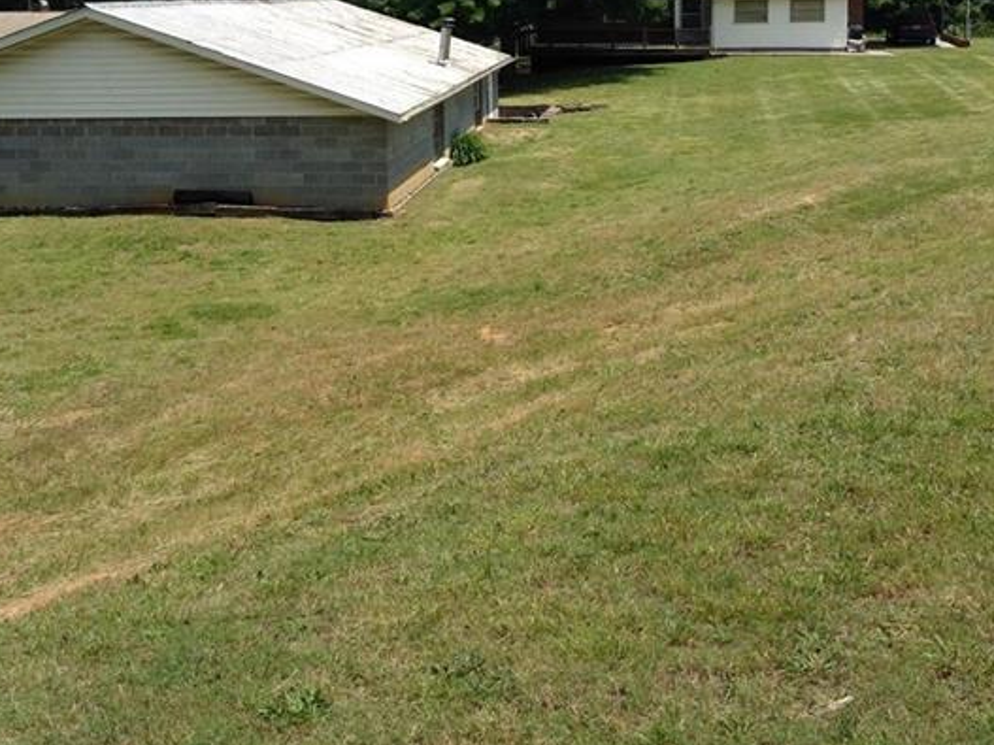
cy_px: 158
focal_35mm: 48
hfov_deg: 39.7
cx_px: 480
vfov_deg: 29.6
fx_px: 1378
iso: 25
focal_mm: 3.3
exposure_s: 1/1486
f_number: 2.4
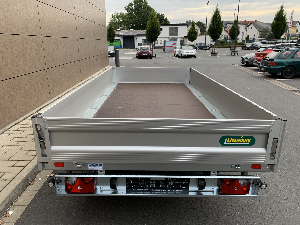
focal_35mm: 26
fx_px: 225
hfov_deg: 67.3
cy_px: 112
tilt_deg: -17.3
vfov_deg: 53.1
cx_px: 150
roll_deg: +0.4
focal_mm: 4.25
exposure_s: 1/306
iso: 25
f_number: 1.8
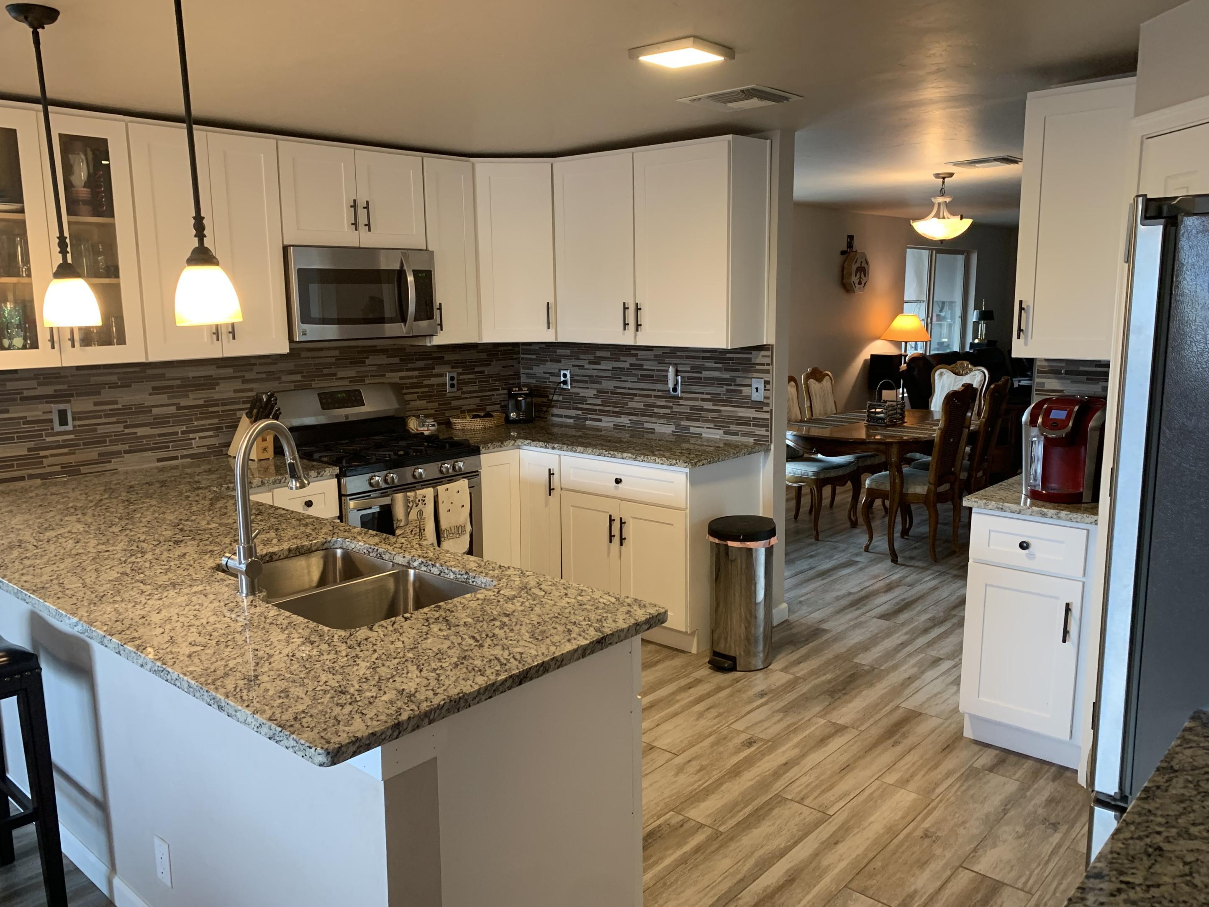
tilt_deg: -9.2
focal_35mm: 27
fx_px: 943
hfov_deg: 65.3
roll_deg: +1.1
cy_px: 470
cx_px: 598
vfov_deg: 51.3
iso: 160
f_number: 1.8
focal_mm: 4.25
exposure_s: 1/60
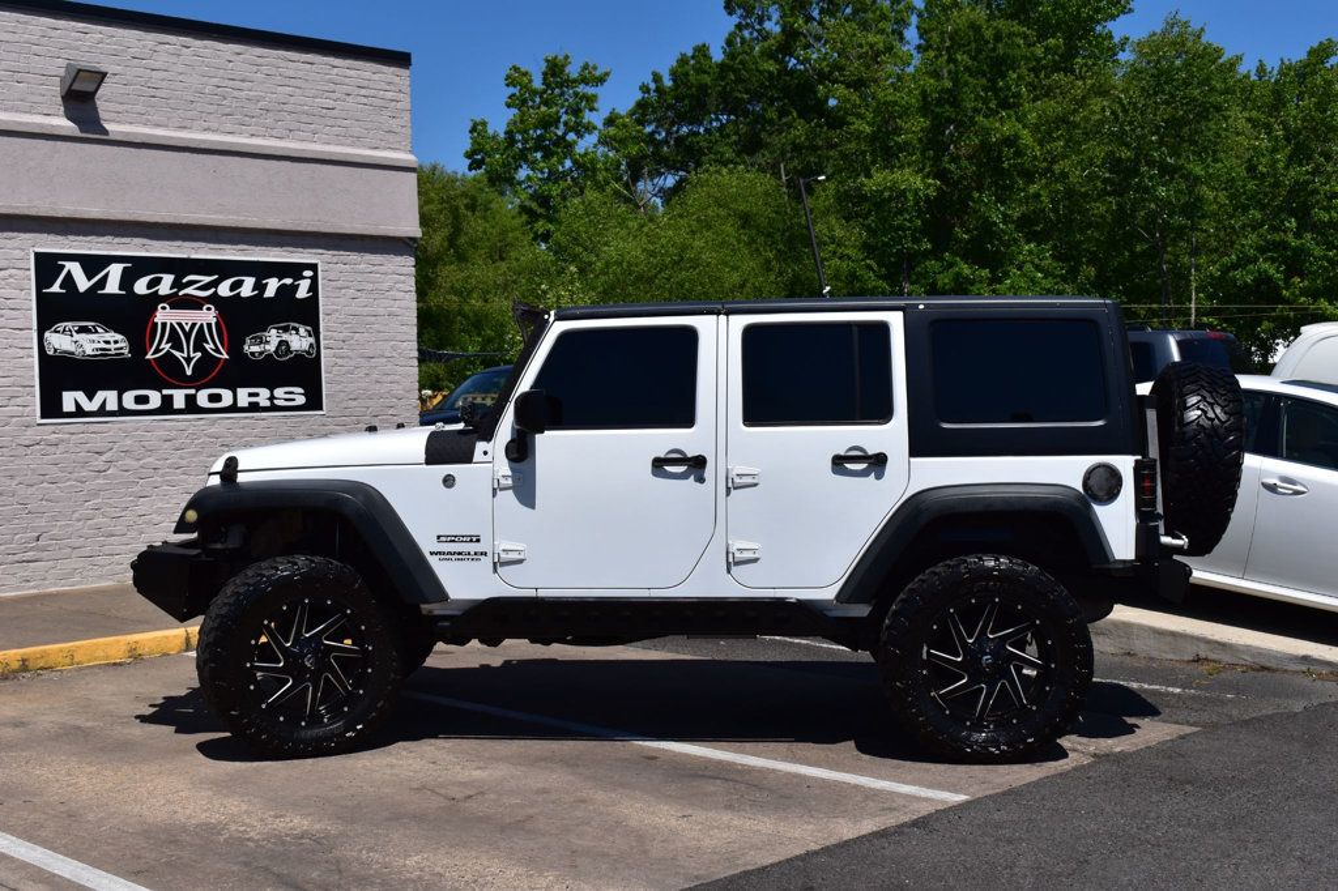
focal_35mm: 46
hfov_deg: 42.3
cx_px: 669
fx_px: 1728
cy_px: 446
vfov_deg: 28.9
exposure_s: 1/640
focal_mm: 31
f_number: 11
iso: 200
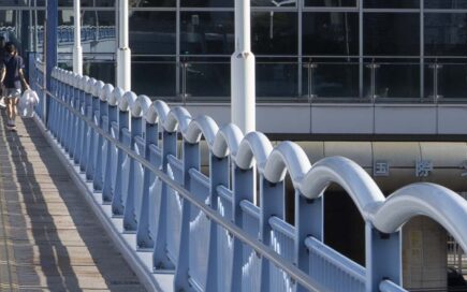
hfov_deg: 7.6
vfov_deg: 4.7
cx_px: 85
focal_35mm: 276
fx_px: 3513
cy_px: -235
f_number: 11
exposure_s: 1/125
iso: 100
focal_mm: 46
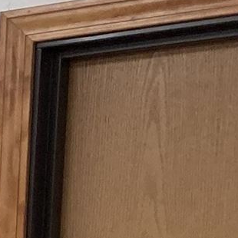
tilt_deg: -7.4
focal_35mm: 245
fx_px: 1906
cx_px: -871
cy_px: 630
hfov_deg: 5.6
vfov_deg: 6.7
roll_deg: +0.7
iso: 80
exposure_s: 1/120
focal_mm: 3.99
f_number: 1.8
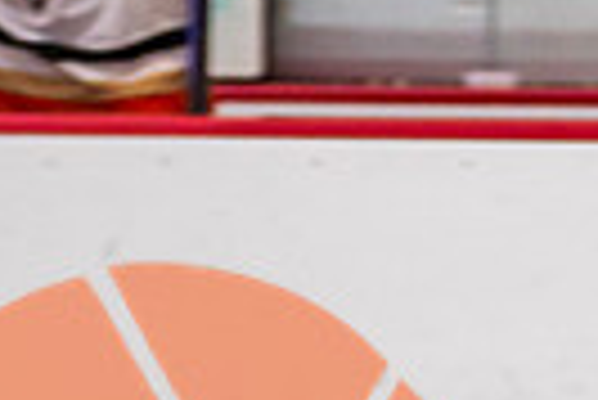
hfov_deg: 1.4
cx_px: 1097
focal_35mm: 1486
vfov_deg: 0.9
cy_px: 684
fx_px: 24711
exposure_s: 1/640
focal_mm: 200
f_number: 2.8
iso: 640
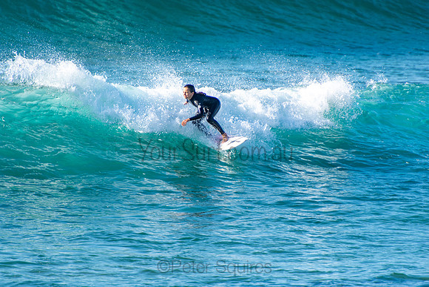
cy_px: 144
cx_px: 214
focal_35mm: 600
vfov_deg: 2.3
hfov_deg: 3.4
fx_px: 7151
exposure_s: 1/400
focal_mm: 400
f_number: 5.6
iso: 140
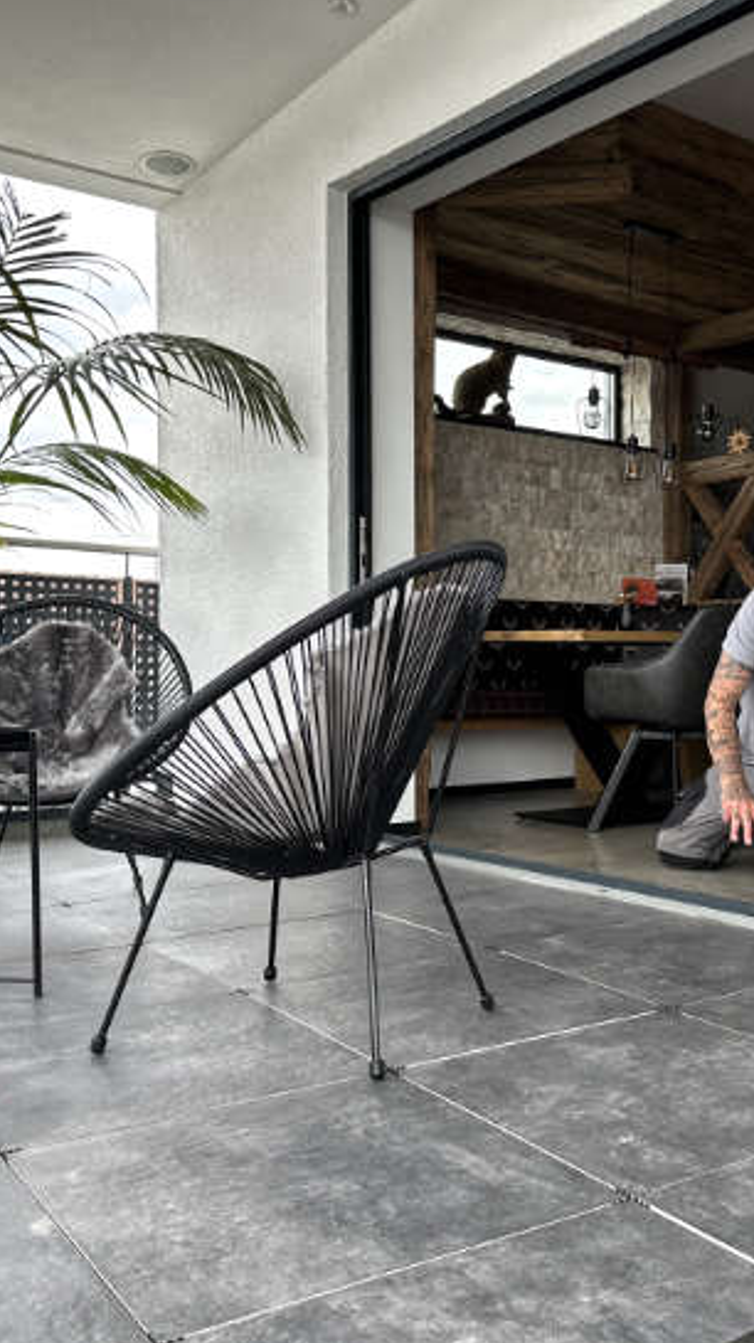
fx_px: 1281
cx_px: 503
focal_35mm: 36
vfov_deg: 55.3
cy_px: 673
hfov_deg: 32.5
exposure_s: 1/441
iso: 80
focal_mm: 6.9
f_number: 1.8
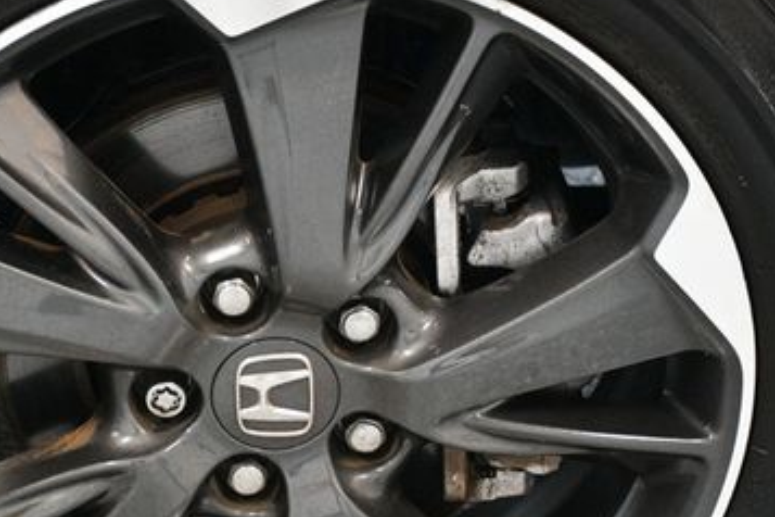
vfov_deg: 11.4
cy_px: 324
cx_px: 267
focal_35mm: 120
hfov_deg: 17.0
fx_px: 2583
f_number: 4.5
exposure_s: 1/60
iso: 3600
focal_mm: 45
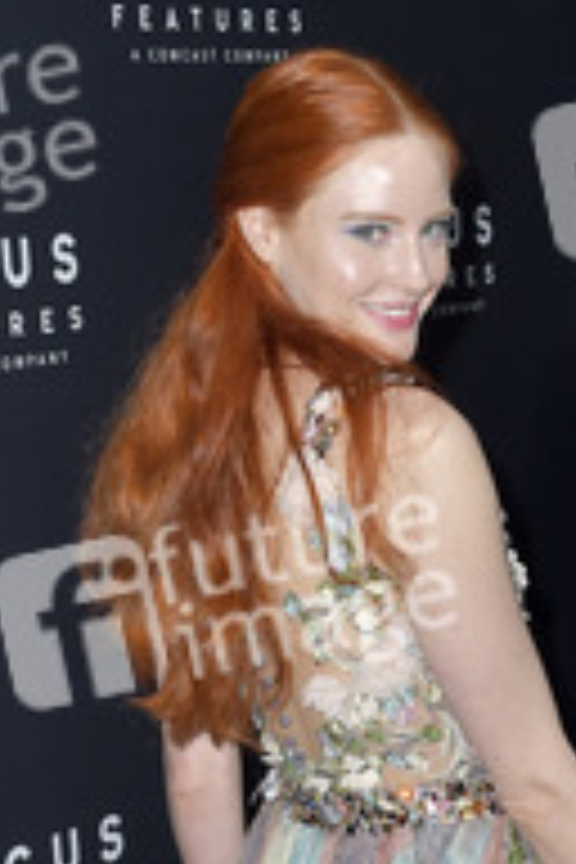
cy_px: 828
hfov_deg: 13.7
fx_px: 2400
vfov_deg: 19.9
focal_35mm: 100
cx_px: 358
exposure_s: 1/250
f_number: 6.3
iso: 500
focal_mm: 48
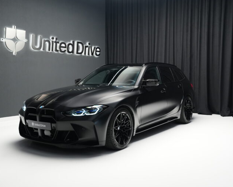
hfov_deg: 45.8
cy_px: 93
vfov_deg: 37.3
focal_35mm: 40
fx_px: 276
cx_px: 110
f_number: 4
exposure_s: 1/40
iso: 2000
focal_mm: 35
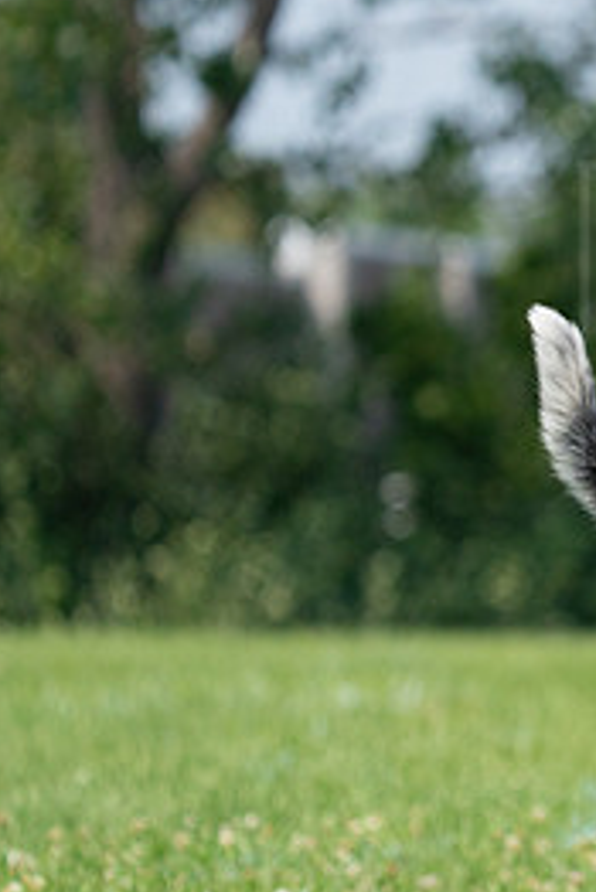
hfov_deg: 2.3
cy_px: 332
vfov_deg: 3.5
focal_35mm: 589
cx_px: 906
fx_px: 14606
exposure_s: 1/4000
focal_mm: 266
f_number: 5.6
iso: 1250
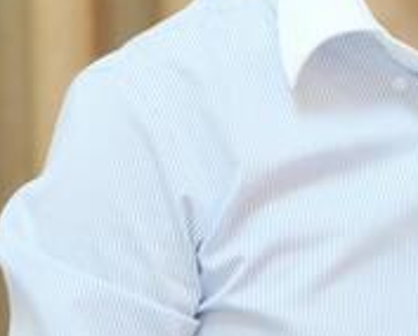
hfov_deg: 5.3
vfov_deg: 4.3
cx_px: 638
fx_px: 4459
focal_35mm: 360
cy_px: -4
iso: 6400
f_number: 4
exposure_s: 1/125
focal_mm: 56.5
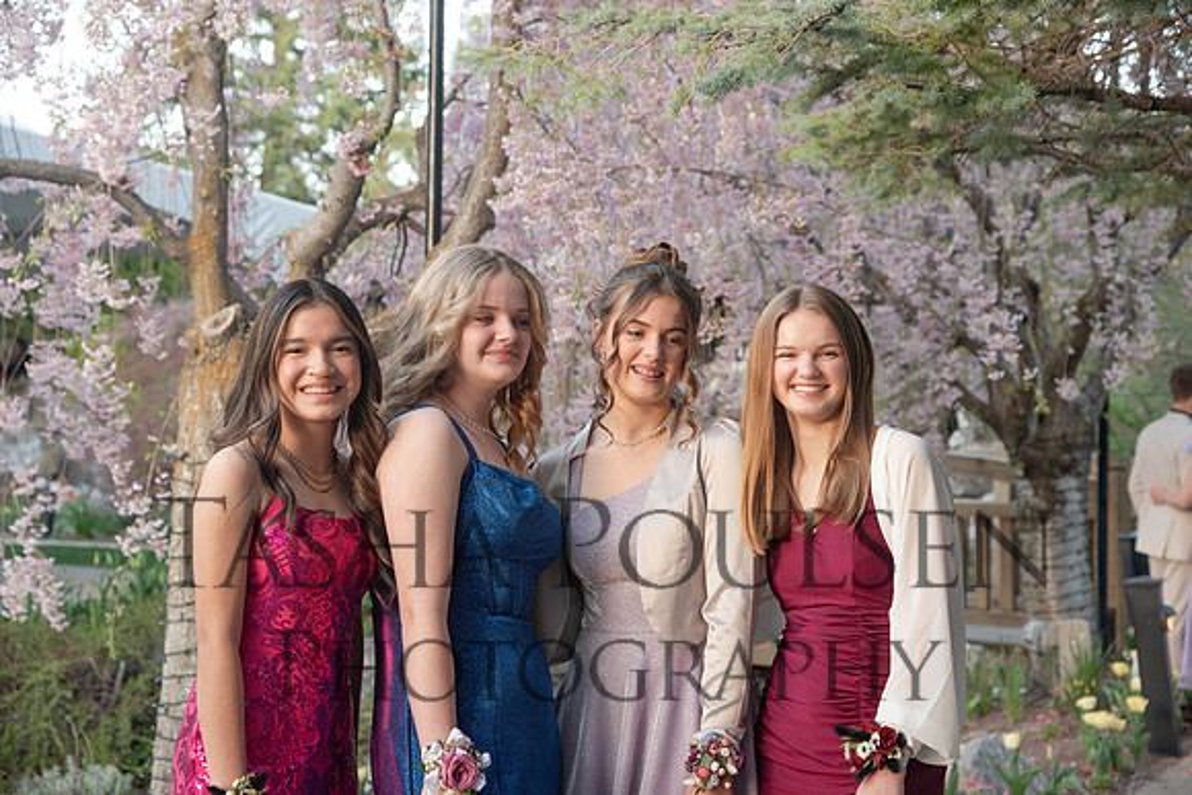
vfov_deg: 18.2
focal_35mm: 75
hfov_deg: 27.0
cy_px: 398
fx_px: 2484
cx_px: 596
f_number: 5.6
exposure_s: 1/125
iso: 800
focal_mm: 75
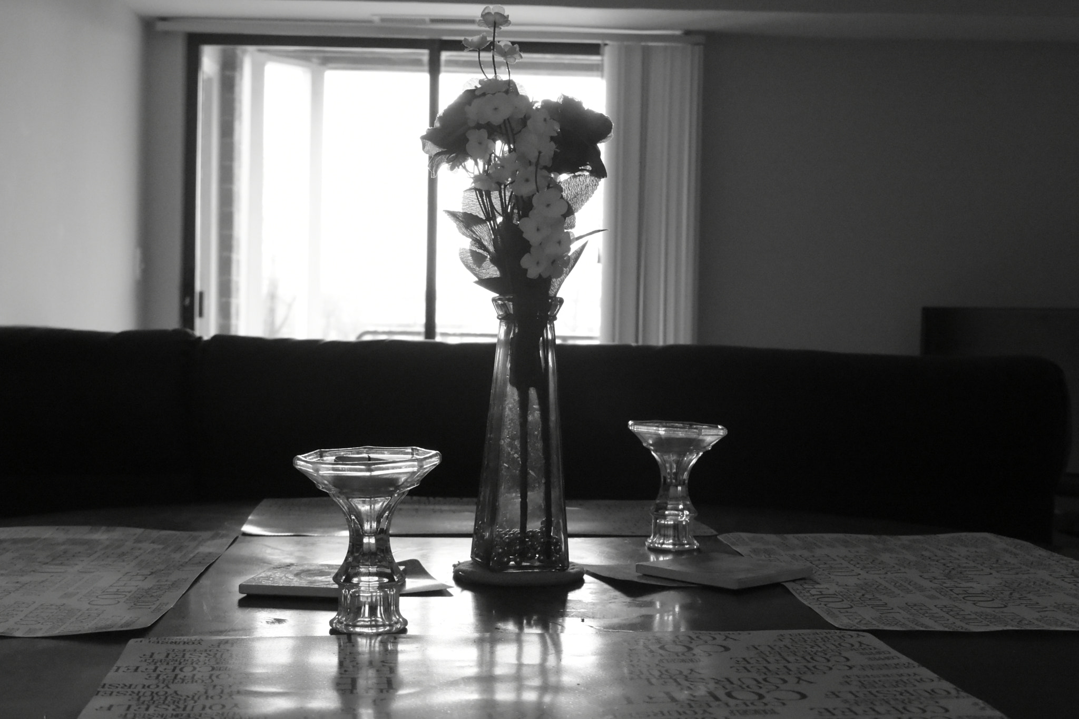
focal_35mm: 46
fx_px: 1393
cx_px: 540
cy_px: 360
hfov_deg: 42.3
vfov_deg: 28.9
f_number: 9
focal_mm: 31
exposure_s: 1/80
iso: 6400
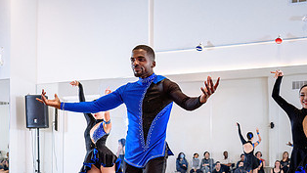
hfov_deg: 35.3
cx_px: 225
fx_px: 472
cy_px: 149
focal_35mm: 58
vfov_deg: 20.4
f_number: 2.8
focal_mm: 30
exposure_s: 1/250
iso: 1600
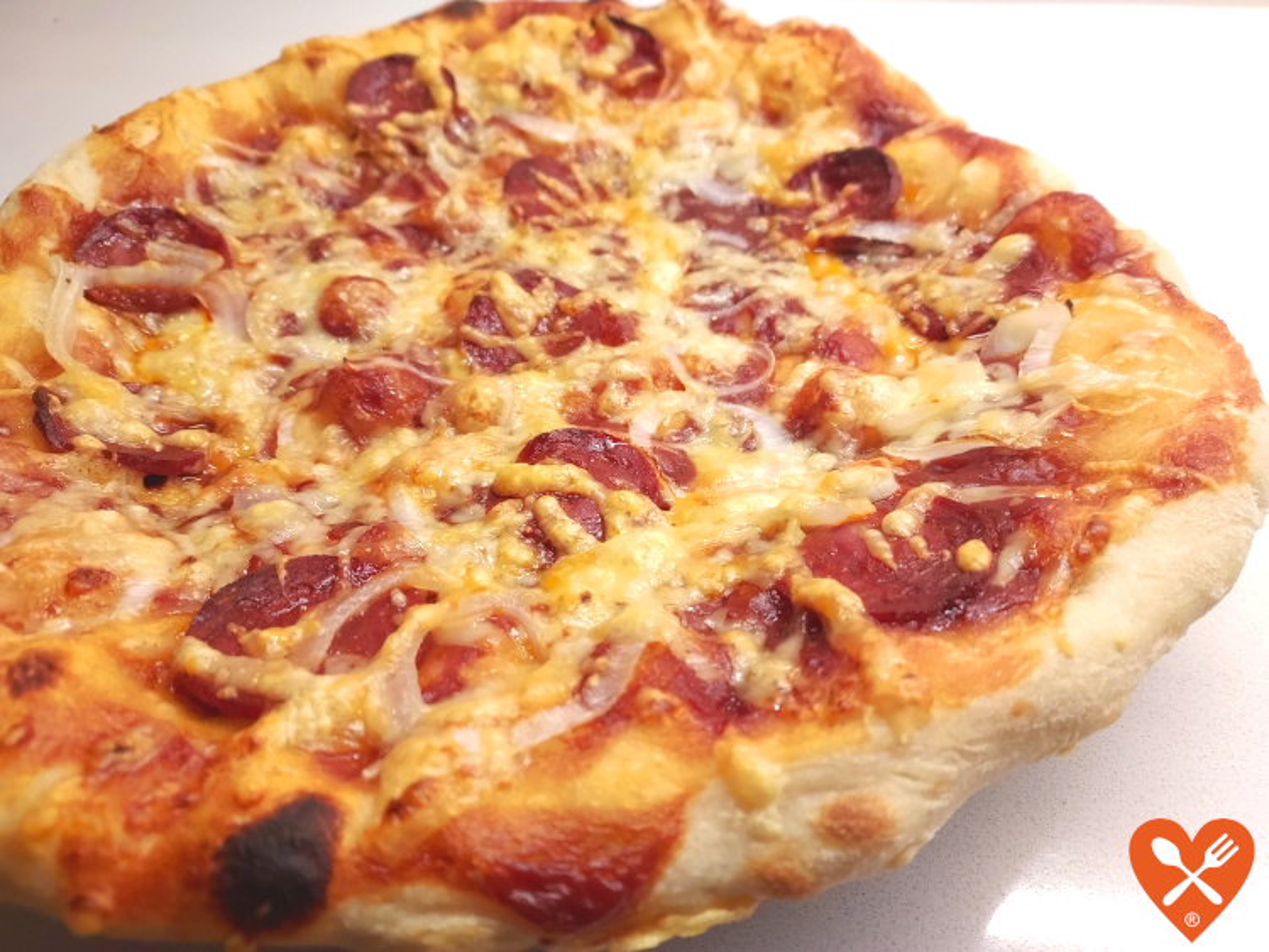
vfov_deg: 56.8
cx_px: 634
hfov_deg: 71.6
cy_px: 476
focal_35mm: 24
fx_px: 880
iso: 80
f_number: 1.8
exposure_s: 1/50
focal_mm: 4.6
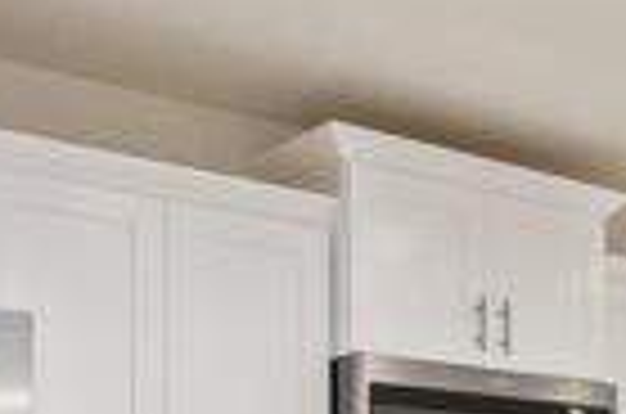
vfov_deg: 15.7
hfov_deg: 22.9
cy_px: 594
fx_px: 1398
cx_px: 772
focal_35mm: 81
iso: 500
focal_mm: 15.5
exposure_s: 1/30
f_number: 8
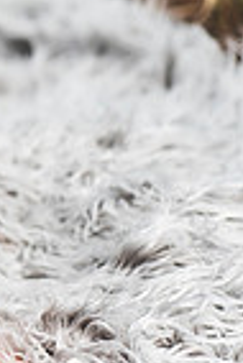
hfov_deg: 5.8
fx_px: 2272
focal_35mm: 225
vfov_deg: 9.1
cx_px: -382
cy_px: 95
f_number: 2.8
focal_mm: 50
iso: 100
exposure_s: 1/1600
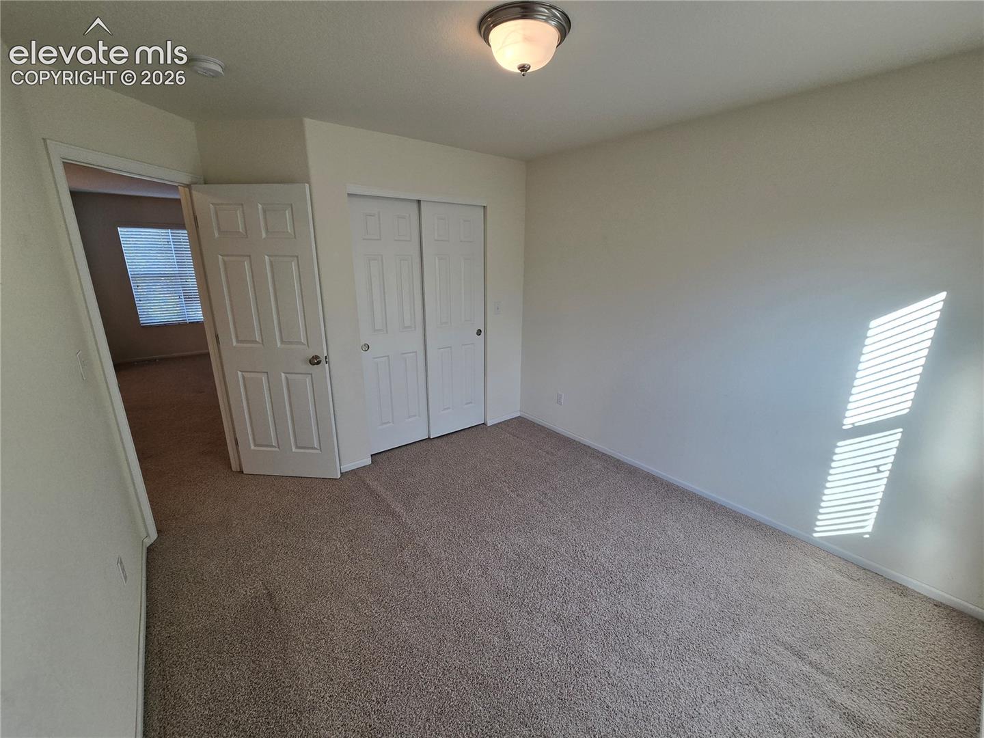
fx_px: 370
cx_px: 492
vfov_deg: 89.9
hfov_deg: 106.2
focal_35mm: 13
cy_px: 369
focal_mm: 2.2
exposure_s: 1/120
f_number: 2.2
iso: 80
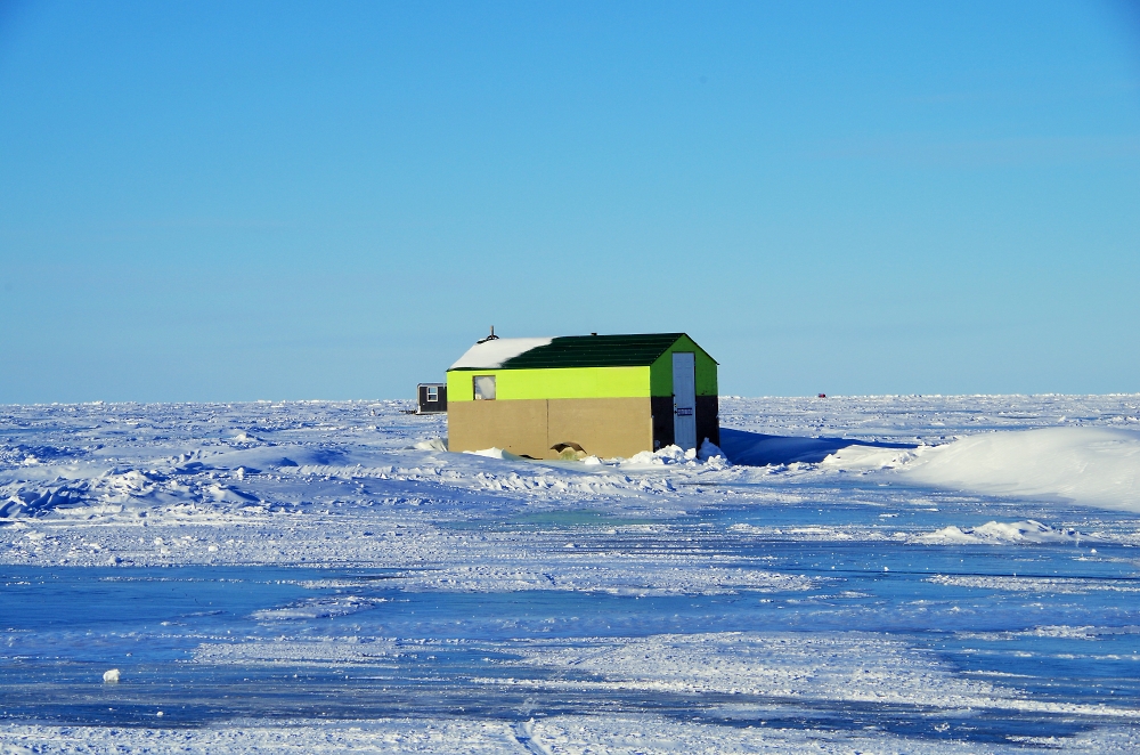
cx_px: 570
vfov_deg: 10.3
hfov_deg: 15.6
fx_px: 4171
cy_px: 378
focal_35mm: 132
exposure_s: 1/250
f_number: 14
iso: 100
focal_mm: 88
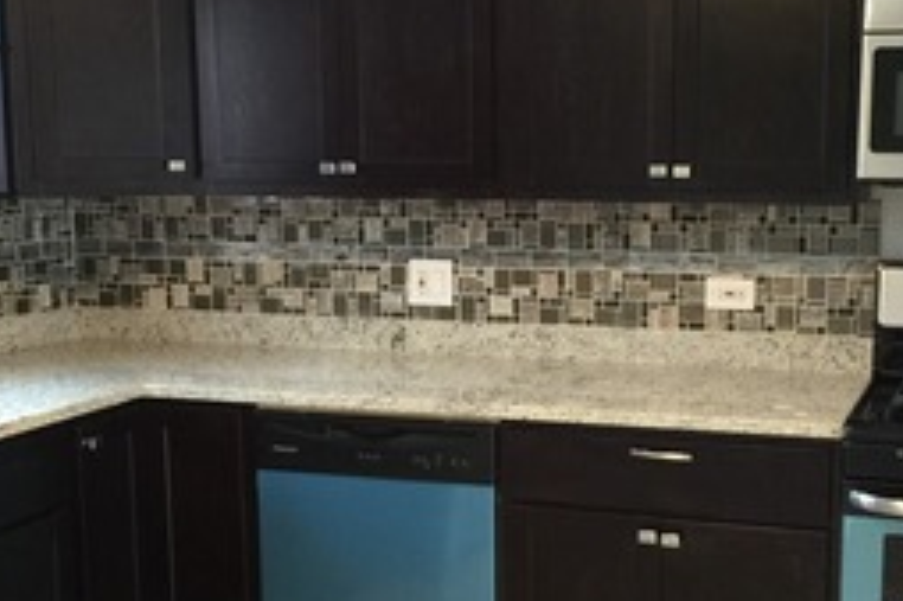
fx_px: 1429
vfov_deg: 23.7
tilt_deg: -7.3
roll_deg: +0.0
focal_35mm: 57
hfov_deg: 34.9
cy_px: 356
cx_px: 544
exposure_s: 1/15
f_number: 2.2
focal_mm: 4.15
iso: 100
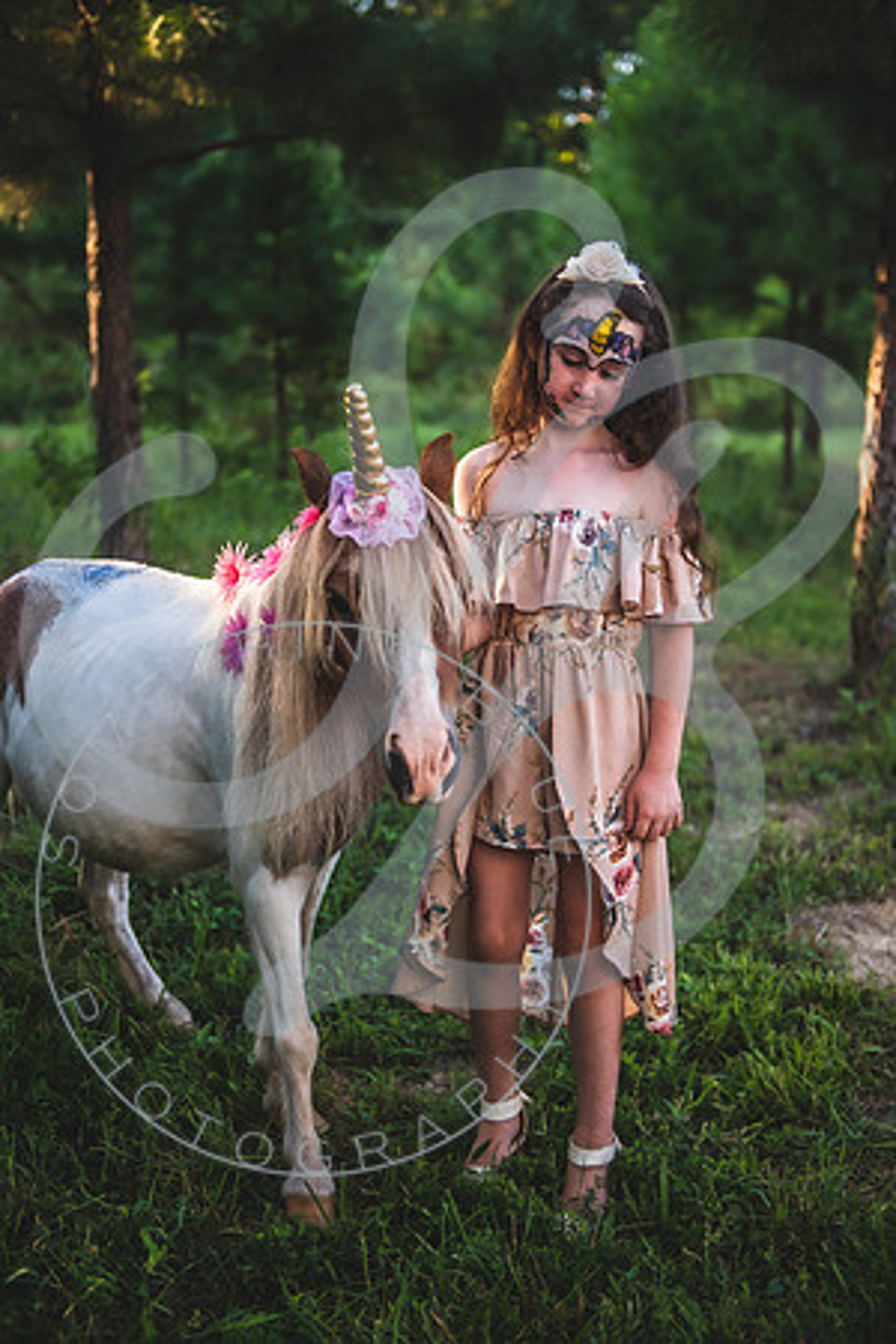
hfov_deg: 28.1
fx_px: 1792
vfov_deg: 41.1
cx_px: 448
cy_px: 672
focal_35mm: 48
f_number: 2.8
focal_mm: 48
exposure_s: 1/160
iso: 100
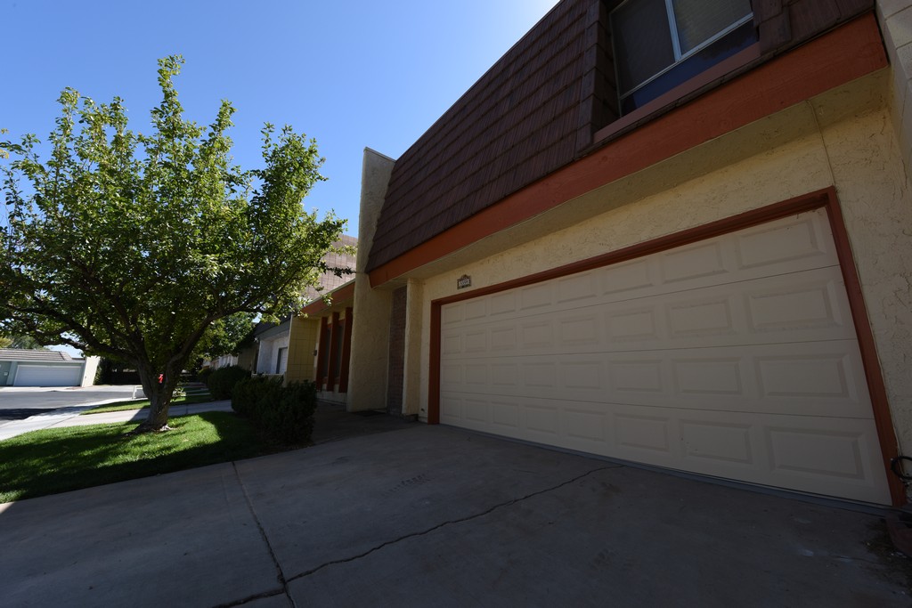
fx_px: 329
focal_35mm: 13
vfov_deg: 85.4
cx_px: 456
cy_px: 304
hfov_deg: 108.3
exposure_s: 1/160
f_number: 11
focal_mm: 13
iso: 200
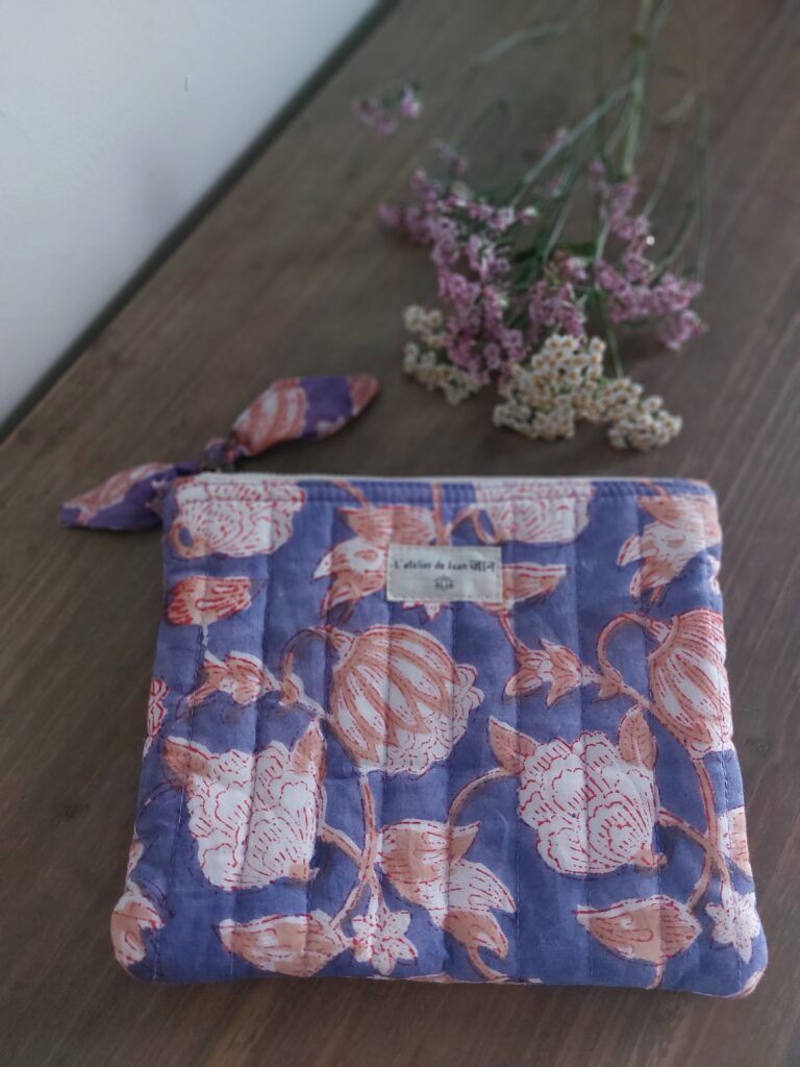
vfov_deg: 71.6
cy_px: 534
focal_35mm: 24
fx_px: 740
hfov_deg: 56.8
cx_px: 400
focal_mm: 5.23
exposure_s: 1/24
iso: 250
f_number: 1.8
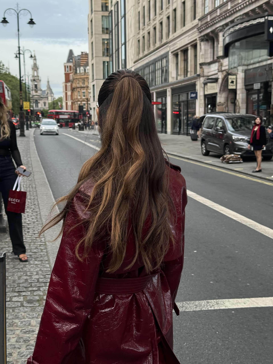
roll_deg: +3.1
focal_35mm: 48
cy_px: 182
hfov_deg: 30.3
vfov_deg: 39.7
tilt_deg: -5.8
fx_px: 505
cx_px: 136
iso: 64
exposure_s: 1/171
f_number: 1.78
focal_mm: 6.76
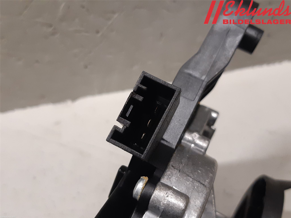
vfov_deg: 53.1
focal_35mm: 26
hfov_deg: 67.3
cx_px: 146
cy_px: 109
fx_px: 219
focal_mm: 3.93
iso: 160
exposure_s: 1/50
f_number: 1.7
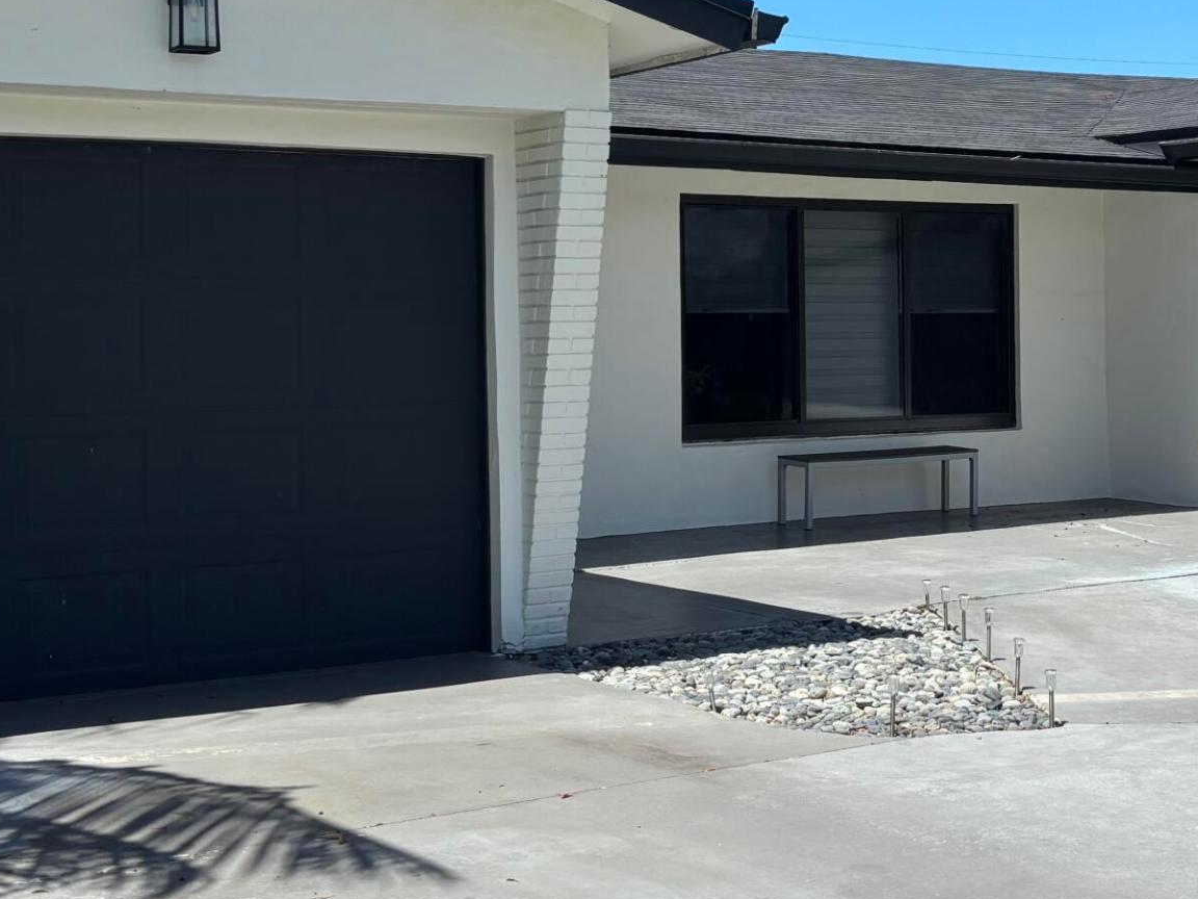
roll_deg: +1.3
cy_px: 330
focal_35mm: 65
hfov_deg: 29.2
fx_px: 2250
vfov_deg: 22.5
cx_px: 948
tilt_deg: +0.4
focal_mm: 5.96
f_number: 1.6
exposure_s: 1/3534
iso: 50
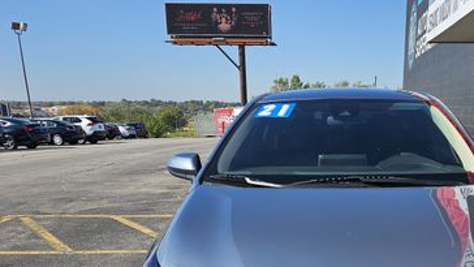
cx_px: 339
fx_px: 553
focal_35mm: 44
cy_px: 263
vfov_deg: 25.8
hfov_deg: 45.2
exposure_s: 1/750
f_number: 1.7
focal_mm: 6.3
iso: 10
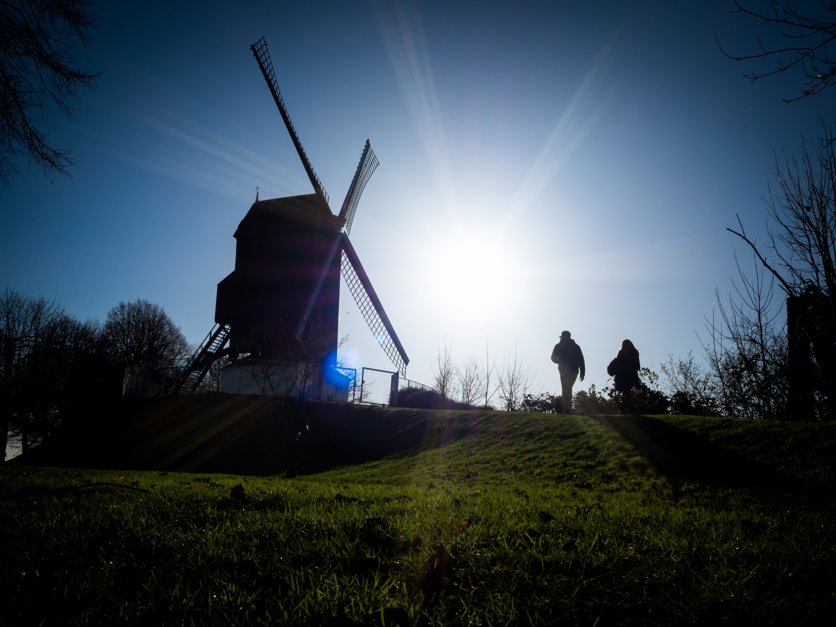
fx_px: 821
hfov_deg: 54.0
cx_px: 418
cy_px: 314
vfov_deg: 41.8
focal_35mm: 34
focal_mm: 17
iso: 200
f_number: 11
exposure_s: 1/800
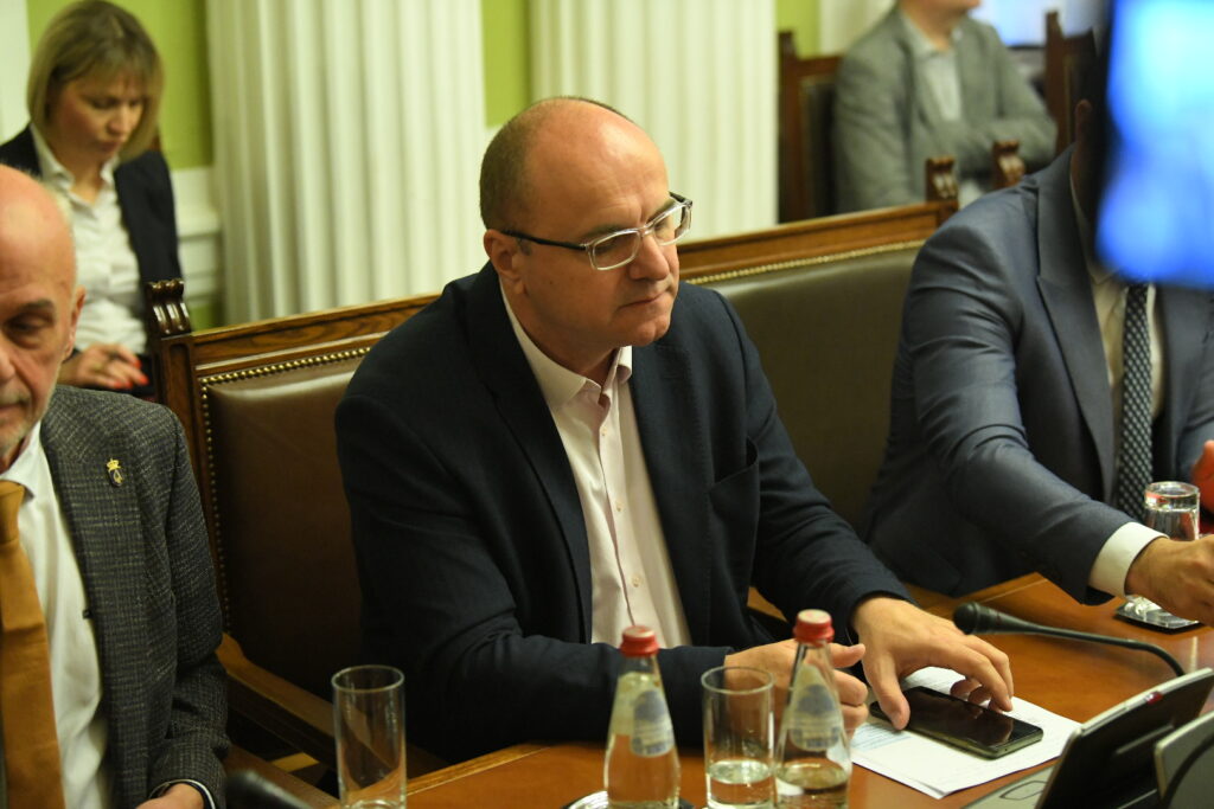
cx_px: 607
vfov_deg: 19.5
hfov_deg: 28.8
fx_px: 2361
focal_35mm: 70
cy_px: 404
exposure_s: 1/250
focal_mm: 70
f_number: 3.5
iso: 6400
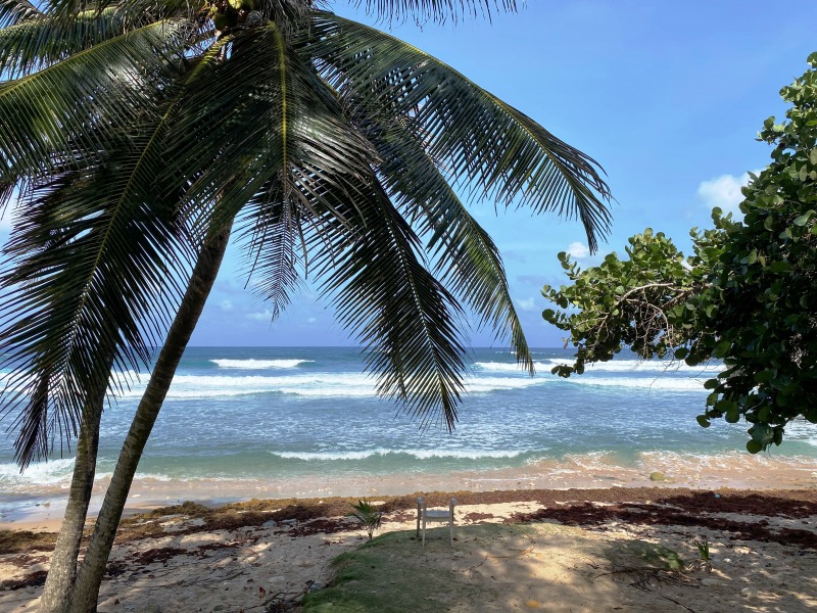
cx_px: 408
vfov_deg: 53.1
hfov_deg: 67.3
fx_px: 614
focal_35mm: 26
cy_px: 306
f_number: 1.8
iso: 32
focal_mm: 4.25
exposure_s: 1/2695
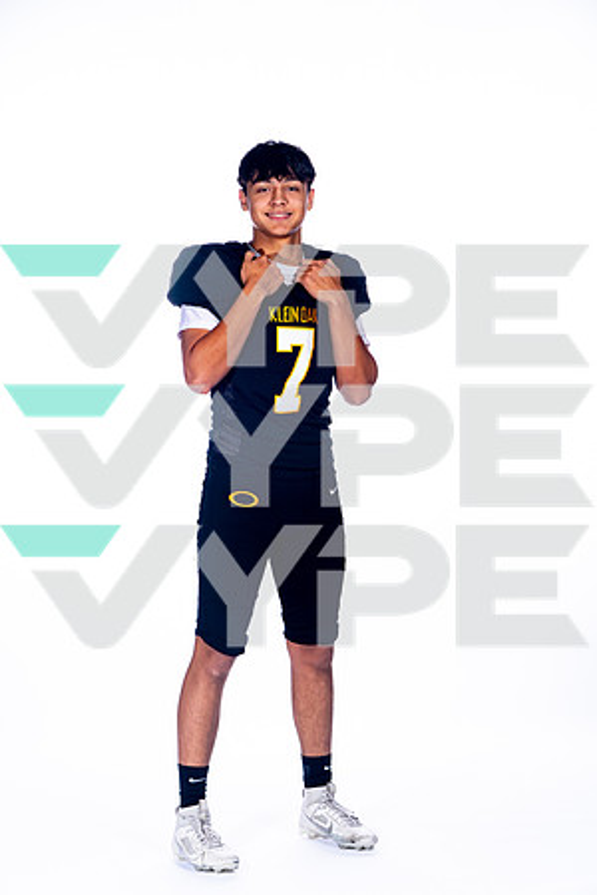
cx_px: 298
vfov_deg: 22.6
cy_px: 448
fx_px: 2239
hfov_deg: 15.2
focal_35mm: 90
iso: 250
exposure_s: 1/250
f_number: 8
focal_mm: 90
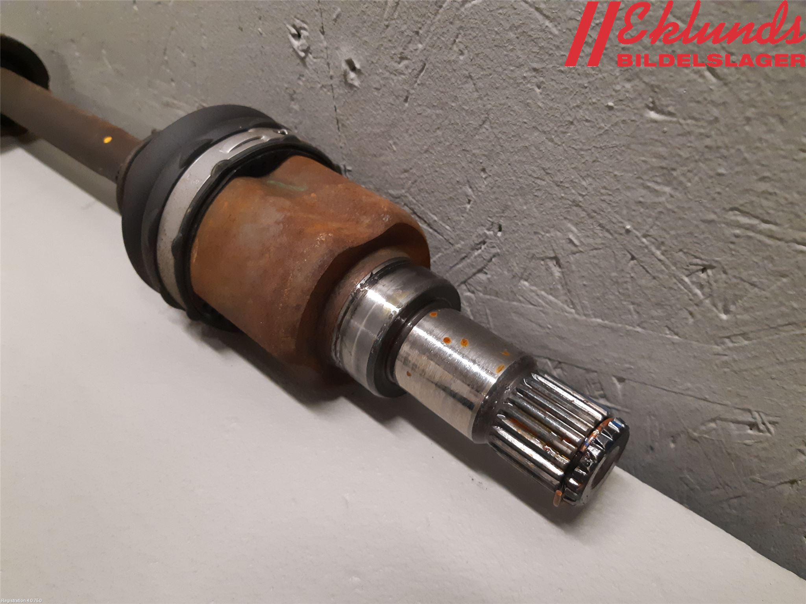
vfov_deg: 53.1
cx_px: 403
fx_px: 605
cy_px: 302
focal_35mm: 26
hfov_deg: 67.3
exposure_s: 1/50
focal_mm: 3.93
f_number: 1.7
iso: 320
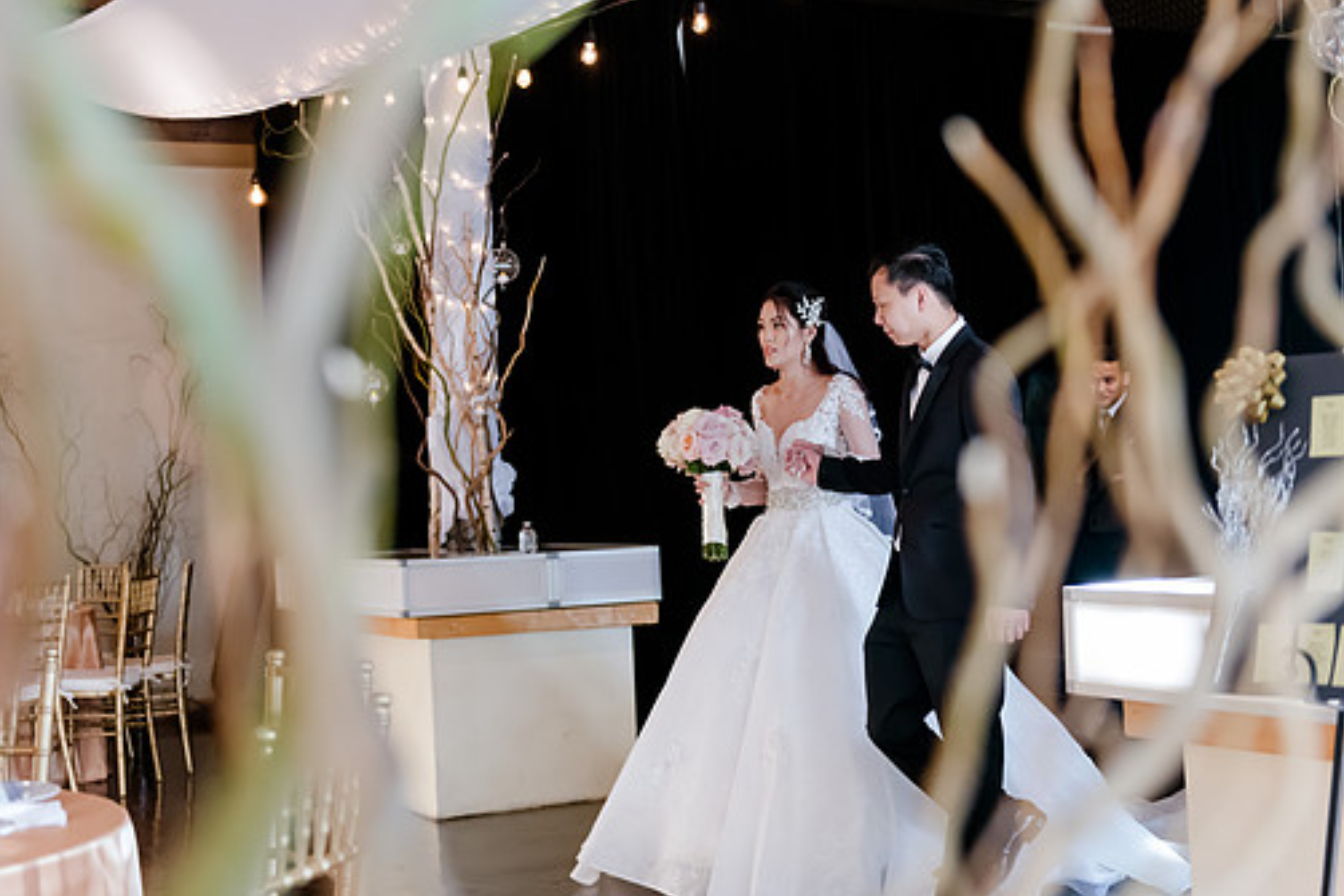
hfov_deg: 38.2
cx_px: 645
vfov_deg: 26.0
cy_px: 472
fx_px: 1942
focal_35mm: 52
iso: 2500
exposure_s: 1/200
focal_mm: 45
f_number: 2.8
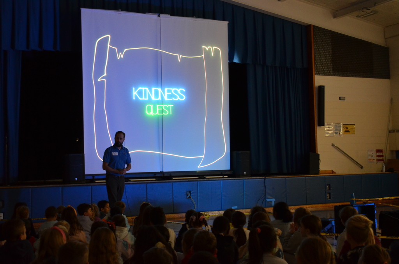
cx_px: 200
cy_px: 132
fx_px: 630
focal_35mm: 57
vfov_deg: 23.7
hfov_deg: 35.1
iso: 1600
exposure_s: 1/15
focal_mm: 38
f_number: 5
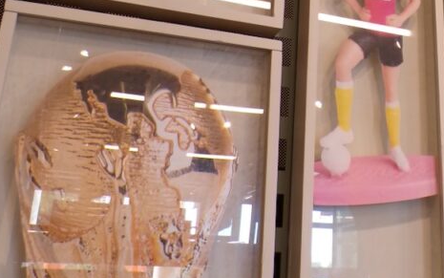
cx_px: 355
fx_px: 678
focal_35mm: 56
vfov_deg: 22.4
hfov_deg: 35.1
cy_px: 13
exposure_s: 1/34
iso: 225
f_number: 3
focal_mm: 4.3
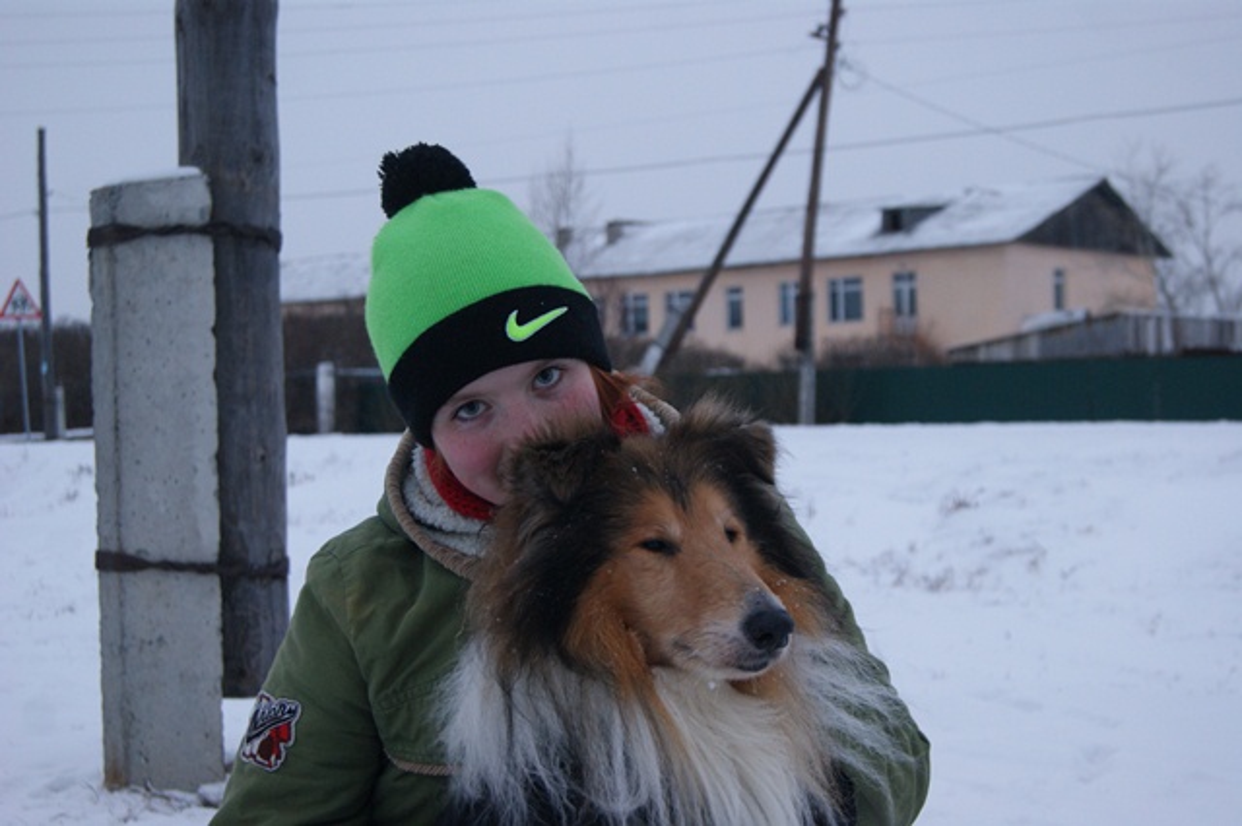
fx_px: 1810
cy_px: 413
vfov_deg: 25.7
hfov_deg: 37.9
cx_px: 621
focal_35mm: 52
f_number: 5
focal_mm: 35
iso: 400
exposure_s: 1/6
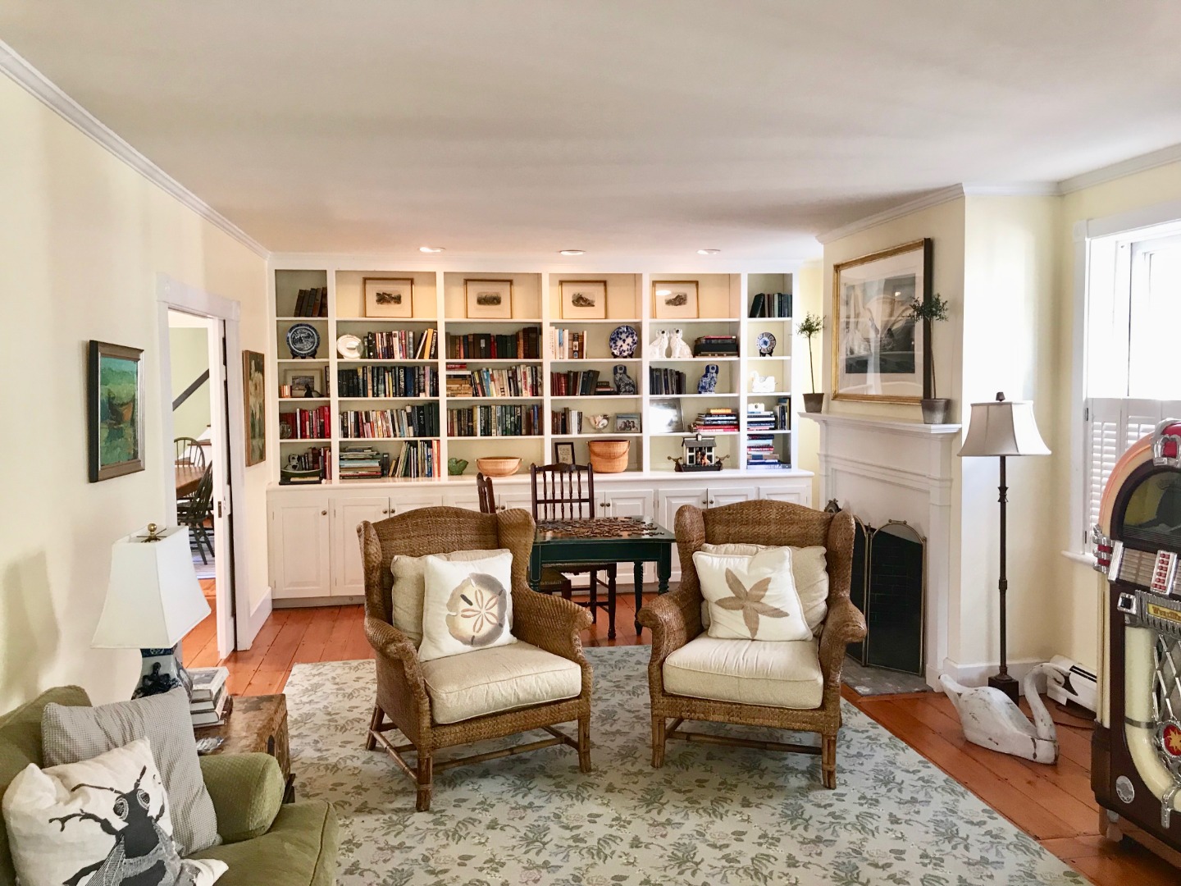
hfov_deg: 63.4
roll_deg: +0.5
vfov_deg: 49.7
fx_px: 955
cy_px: 443
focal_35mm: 28
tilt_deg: -4.3
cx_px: 590
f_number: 1.8
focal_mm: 3.99
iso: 40
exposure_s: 1/20
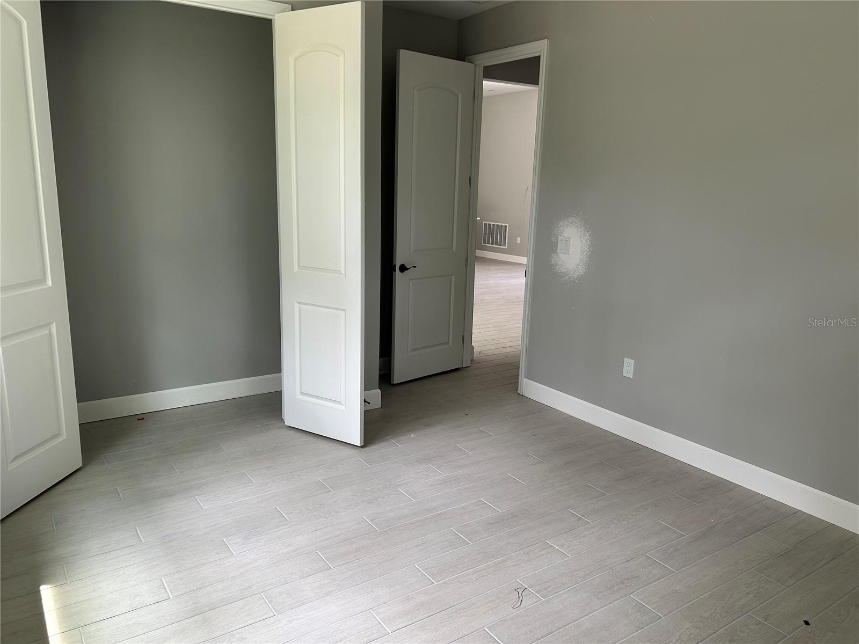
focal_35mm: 26
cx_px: 430
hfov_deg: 67.3
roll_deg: -1.3
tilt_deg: -11.5
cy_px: 322
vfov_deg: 53.1
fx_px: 645
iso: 100
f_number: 1.5
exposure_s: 1/121
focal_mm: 5.7
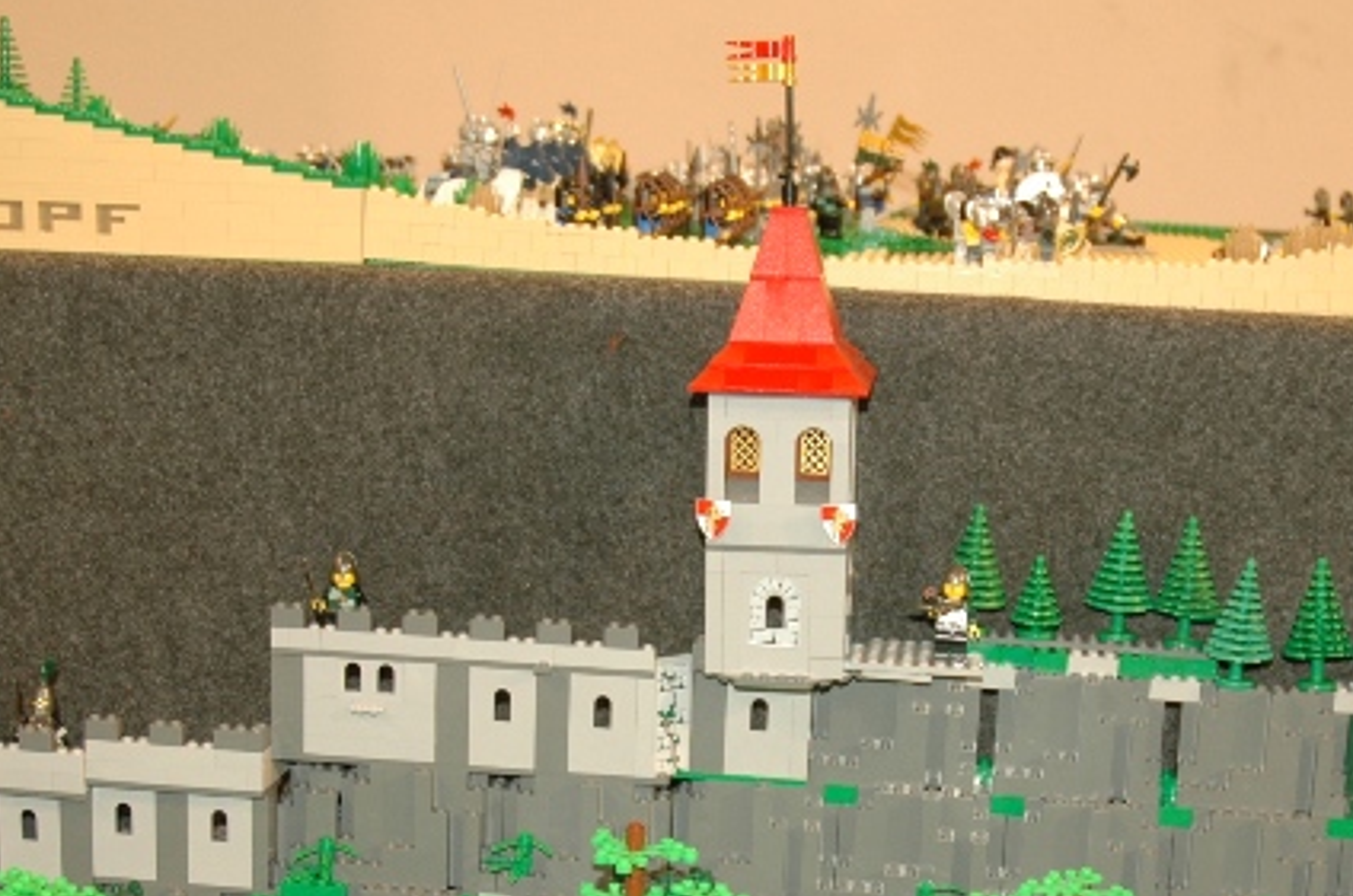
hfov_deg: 29.7
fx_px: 2551
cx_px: 763
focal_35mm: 68
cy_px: 767
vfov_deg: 19.6
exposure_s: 1/60
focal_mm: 24
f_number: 3.8
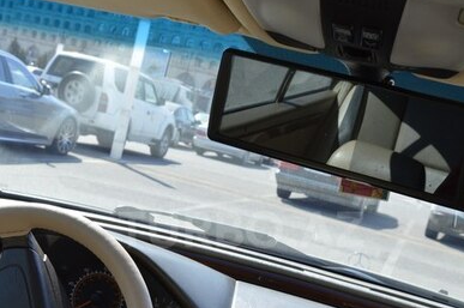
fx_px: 758
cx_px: 241
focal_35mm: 59
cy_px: 230
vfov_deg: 22.8
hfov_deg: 34.0
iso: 100
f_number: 6.3
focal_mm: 23
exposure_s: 1/125
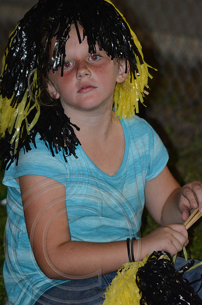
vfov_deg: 6.9
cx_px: 101
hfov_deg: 4.6
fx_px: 2537
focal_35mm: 300
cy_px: 152
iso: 3200
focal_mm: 200
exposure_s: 1/125
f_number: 5.6
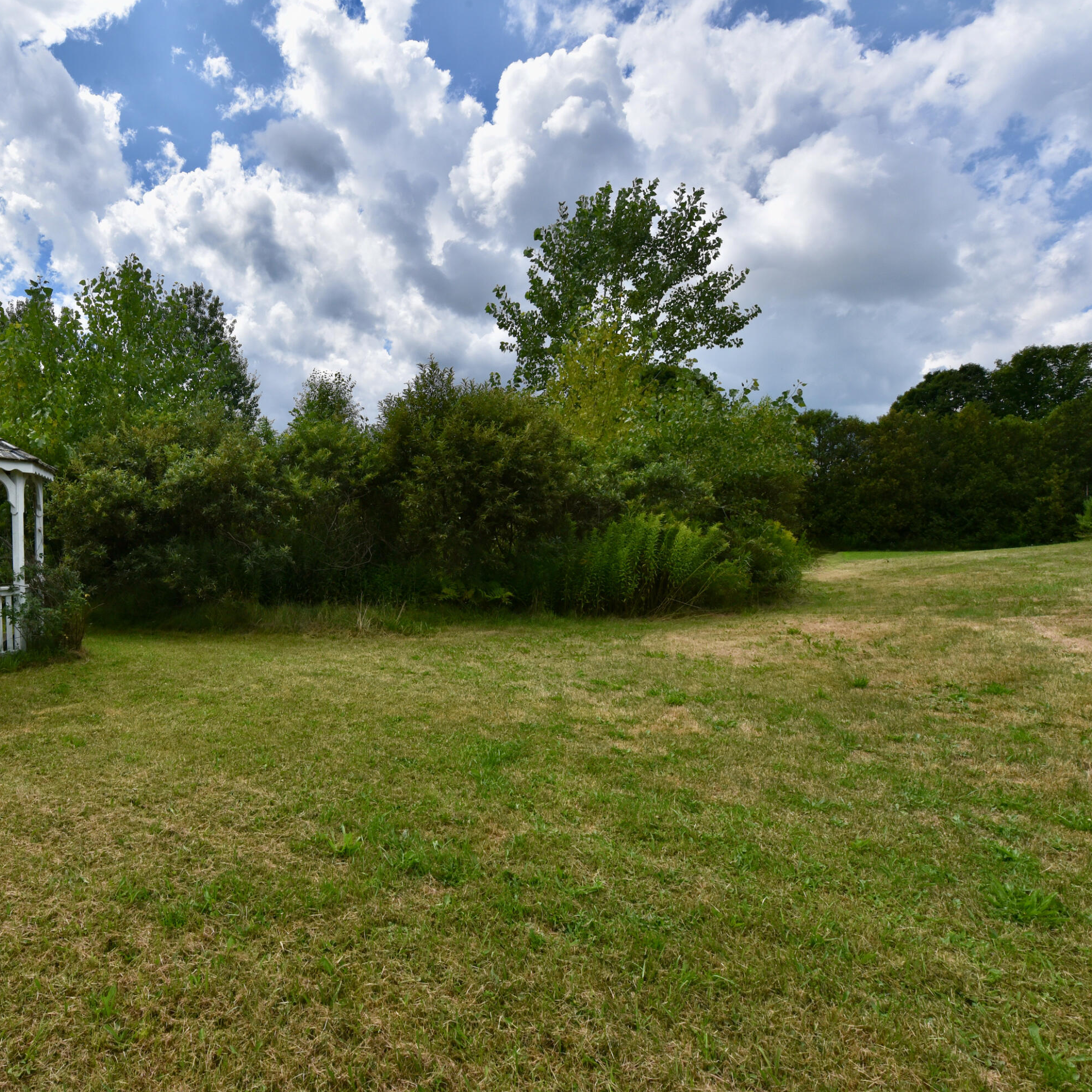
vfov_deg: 80.7
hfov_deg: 75.9
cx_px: 299
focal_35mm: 18
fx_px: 642
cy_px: 545
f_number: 14
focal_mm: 14
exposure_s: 1/800
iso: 800
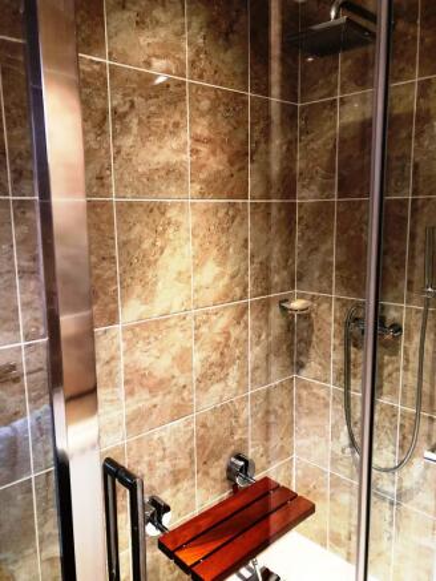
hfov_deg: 49.8
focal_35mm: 28
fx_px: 470
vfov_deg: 63.4
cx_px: 218
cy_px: 290
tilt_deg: -8.2
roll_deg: +0.7
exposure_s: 1/17
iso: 80
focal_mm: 4
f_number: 1.8
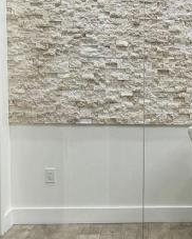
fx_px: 702
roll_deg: -0.9
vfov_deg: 19.3
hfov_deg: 14.9
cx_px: 246
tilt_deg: -6.4
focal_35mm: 99
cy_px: 138
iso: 64
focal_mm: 6.76
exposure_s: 1/120
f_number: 1.78
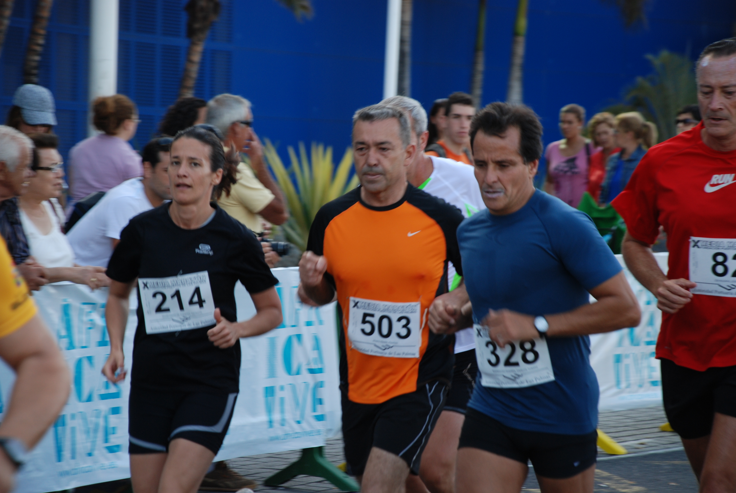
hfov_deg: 13.0
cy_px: 246
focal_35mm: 158
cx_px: 368
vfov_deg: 8.7
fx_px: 3224
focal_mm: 105
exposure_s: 1/125
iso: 200
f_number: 5.6
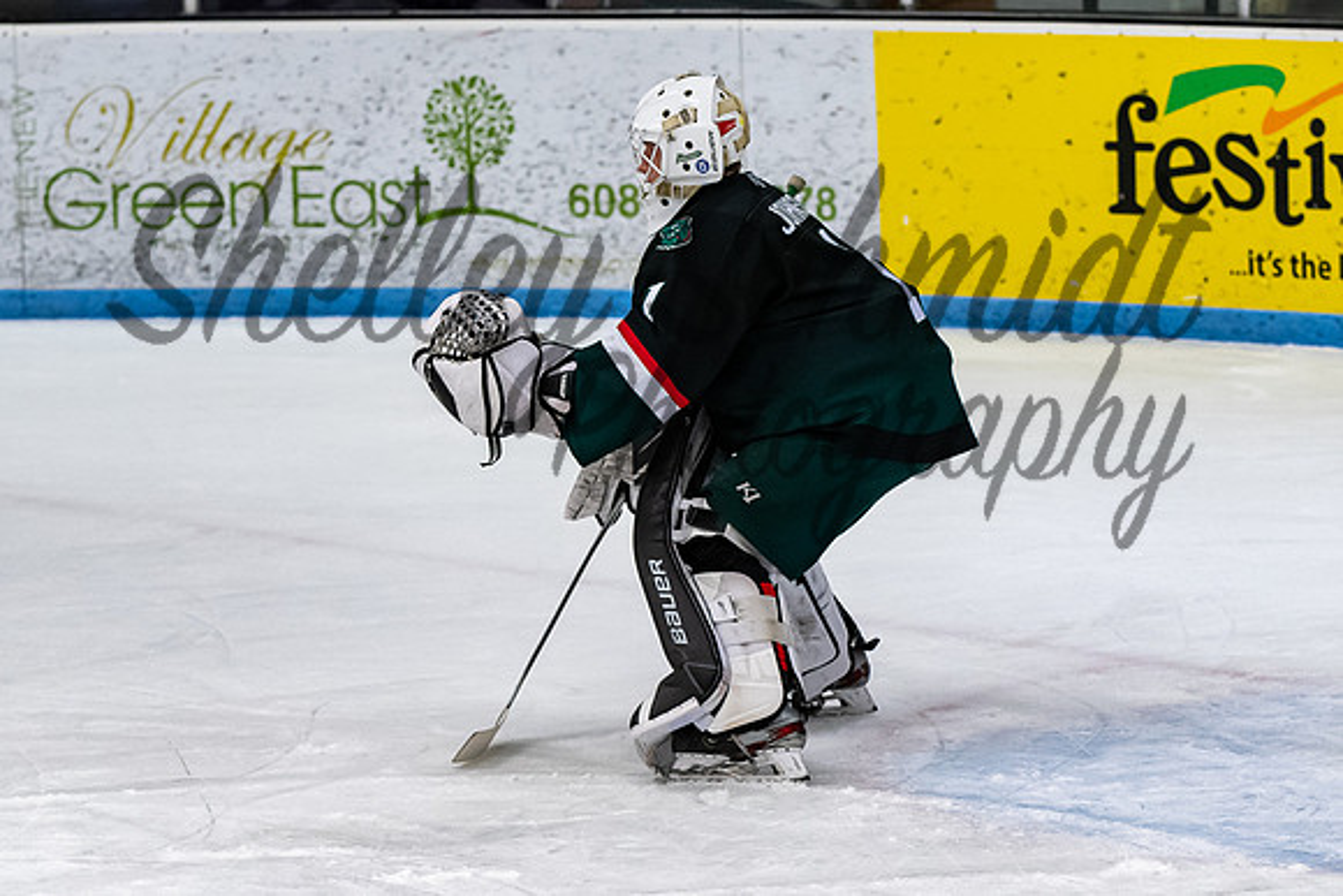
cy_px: 385
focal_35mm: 238
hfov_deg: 8.7
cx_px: 690
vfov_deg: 5.8
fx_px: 8863
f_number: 3.5
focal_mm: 116
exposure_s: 1/800
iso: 1800
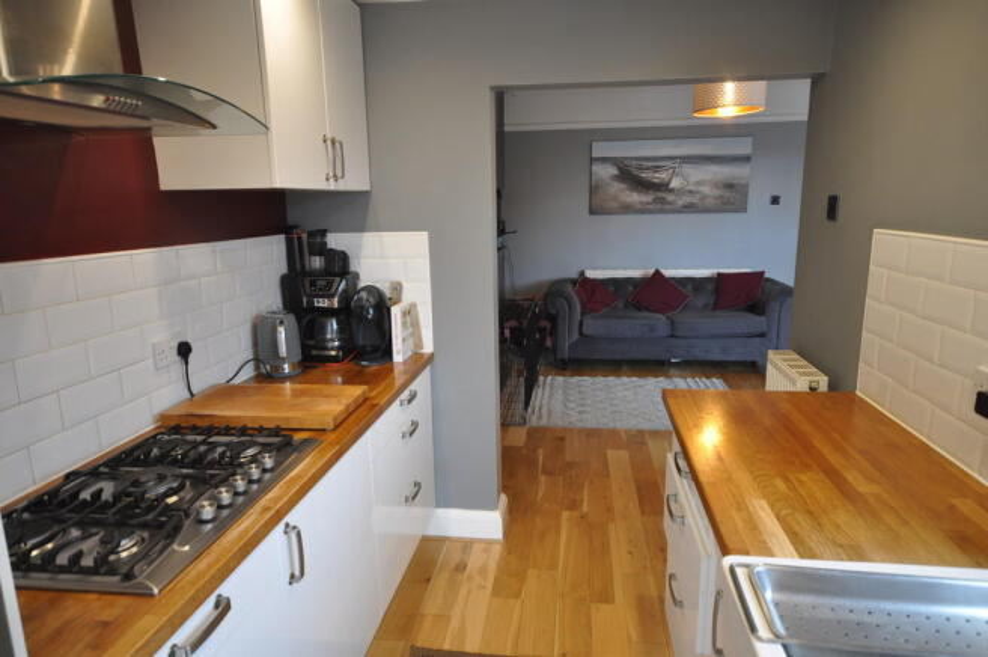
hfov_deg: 77.4
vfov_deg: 56.0
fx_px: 617
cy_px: 328
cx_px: 494
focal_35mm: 22
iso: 200
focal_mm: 15
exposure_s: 1/6
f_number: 5
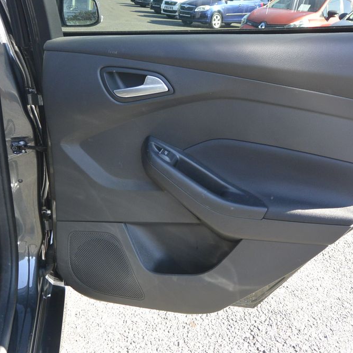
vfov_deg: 47.2
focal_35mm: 35
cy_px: 176
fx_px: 404
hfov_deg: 46.9
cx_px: 216
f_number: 3.5
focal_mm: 10
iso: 200
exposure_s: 1/160
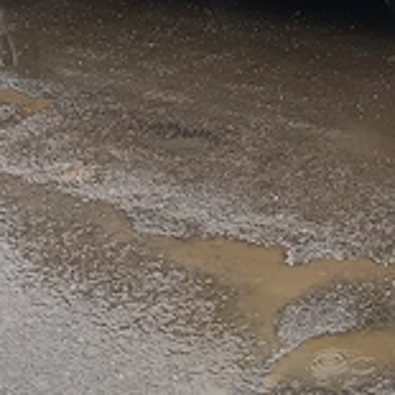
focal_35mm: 120
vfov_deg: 14.1
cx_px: 181
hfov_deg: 14.5
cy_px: -82
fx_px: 1549
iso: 100
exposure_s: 1/135
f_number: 1.9
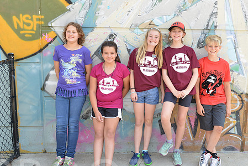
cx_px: 136
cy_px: 88
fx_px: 276
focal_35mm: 40
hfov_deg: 48.4
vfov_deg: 33.4
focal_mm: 31
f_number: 5.6
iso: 125
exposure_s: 1/125
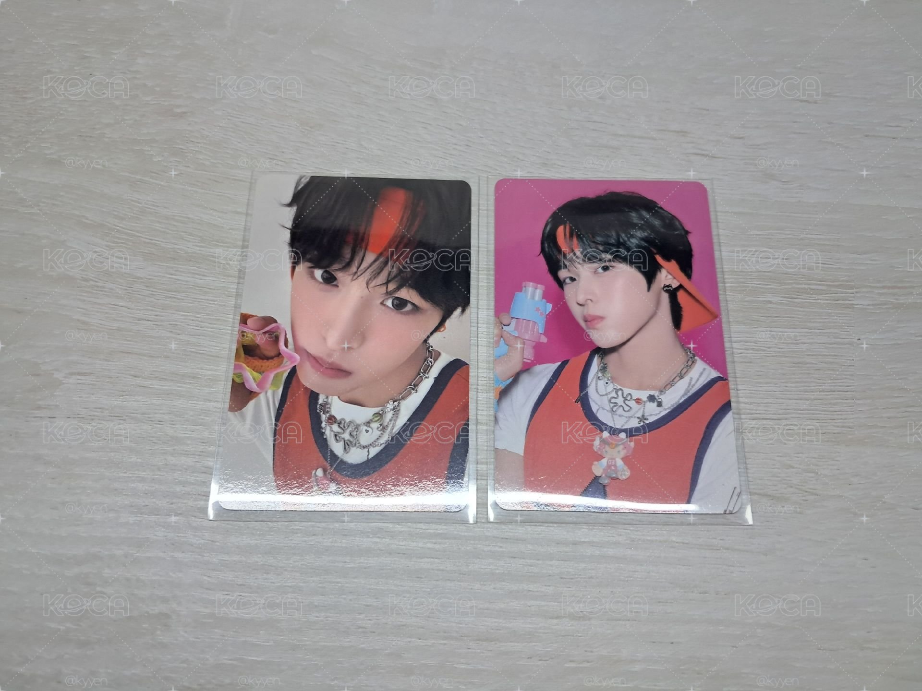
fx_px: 719
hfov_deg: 65.3
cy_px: 346
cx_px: 461
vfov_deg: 51.4
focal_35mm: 27
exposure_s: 1/60
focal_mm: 4
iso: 125
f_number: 1.8
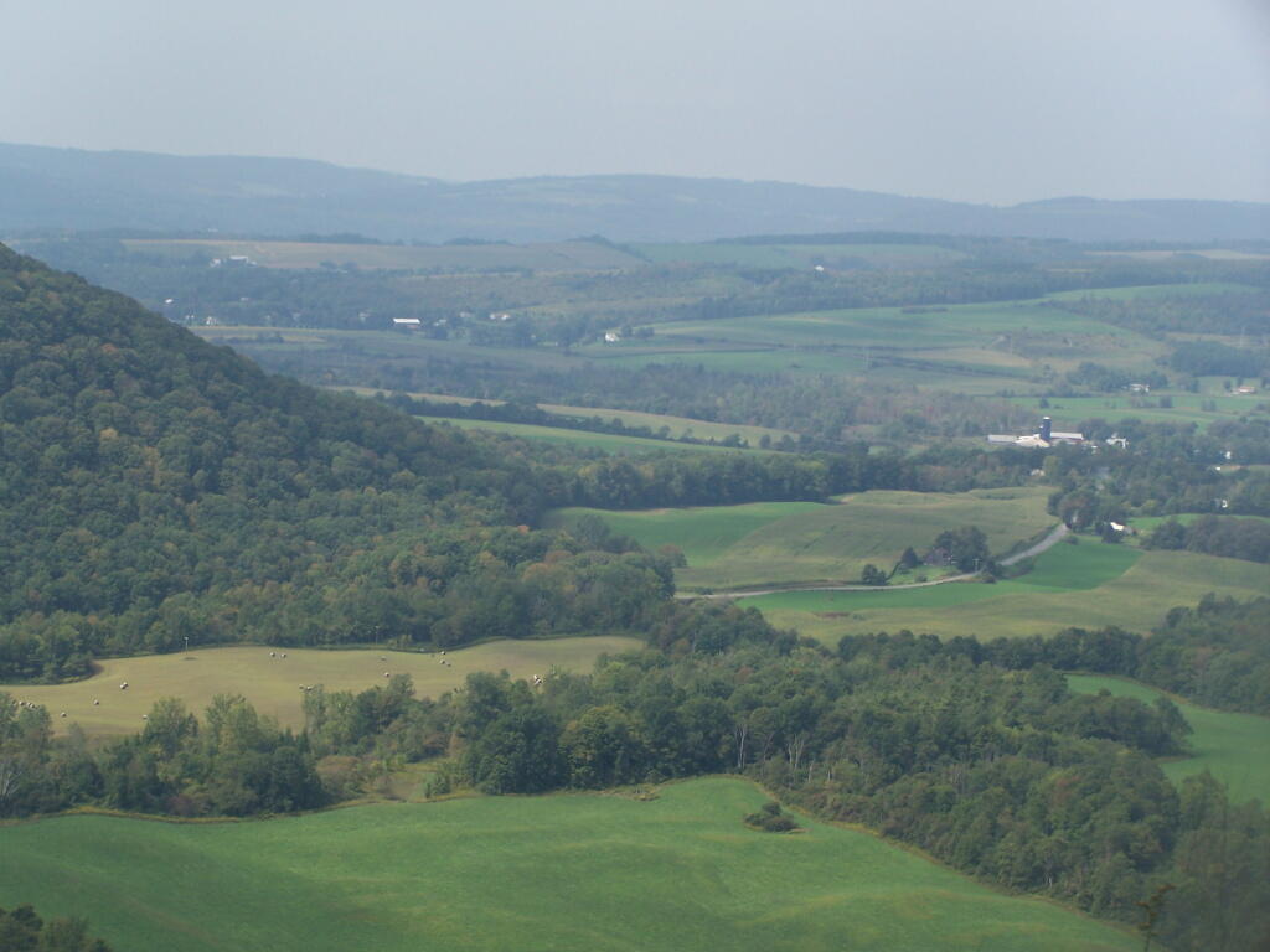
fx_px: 3852
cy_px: 476
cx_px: 635
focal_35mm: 105
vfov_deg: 14.1
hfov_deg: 18.7
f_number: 4.5
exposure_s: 1/640
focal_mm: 17.5
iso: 80
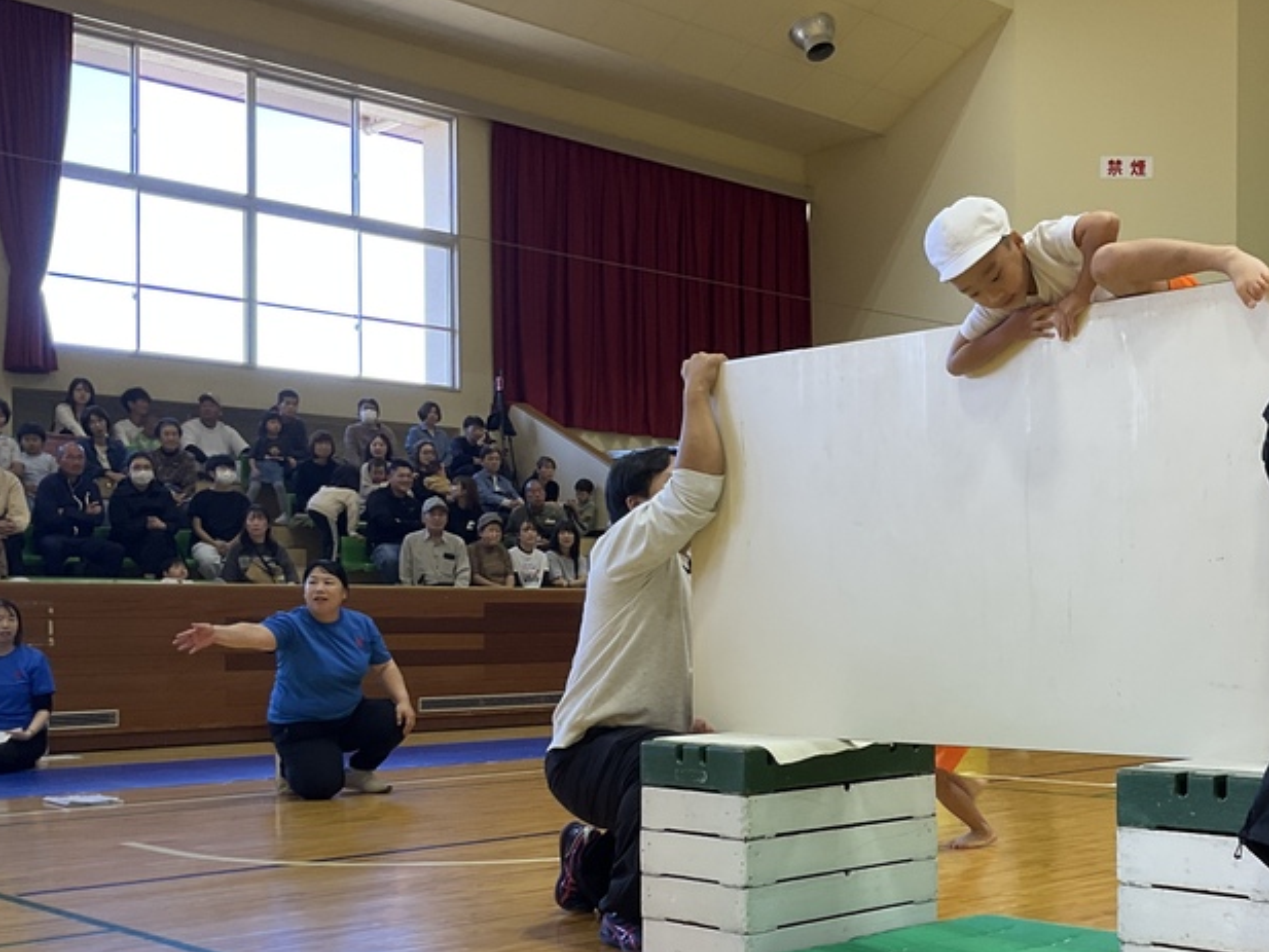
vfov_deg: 30.7
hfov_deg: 39.5
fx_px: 1723
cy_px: 613
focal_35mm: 47
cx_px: 934
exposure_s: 1/122
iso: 50
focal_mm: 3
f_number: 1.8
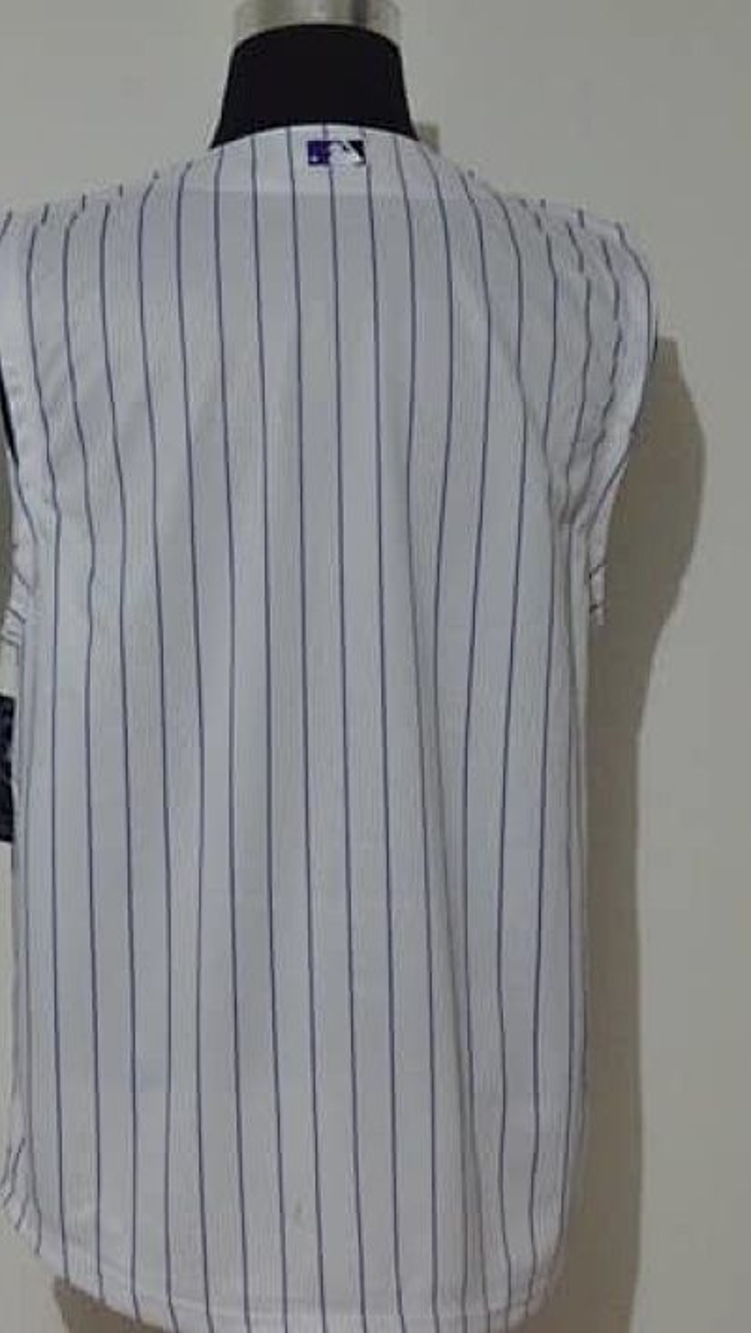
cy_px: 668
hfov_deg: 9.7
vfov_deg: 17.3
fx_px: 4385
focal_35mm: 124
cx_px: -39
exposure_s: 1/50
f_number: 4.8
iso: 4000
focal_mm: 52
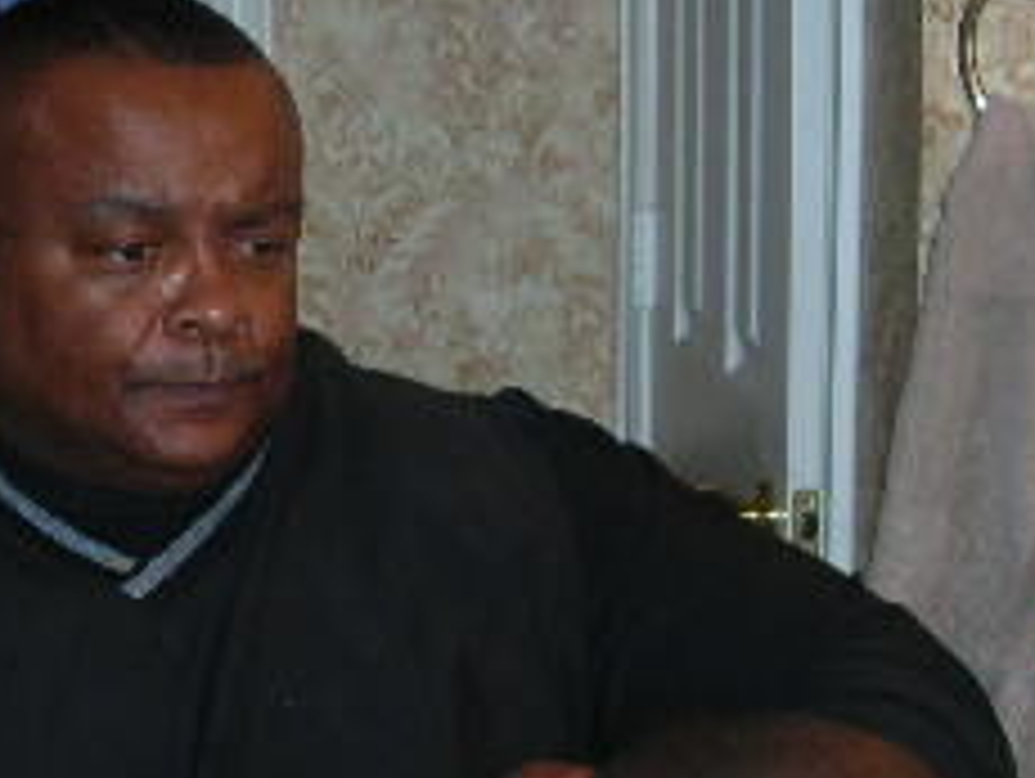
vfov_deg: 13.0
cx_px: 90
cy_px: 418
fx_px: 3412
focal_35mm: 114
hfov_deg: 17.0
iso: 73
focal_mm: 6.8
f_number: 3.3
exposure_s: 1/60.1
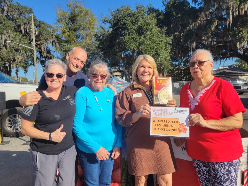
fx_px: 186
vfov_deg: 53.1
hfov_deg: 67.3
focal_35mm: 26
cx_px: 124
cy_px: 93
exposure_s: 1/2169
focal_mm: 5.4
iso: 40
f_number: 1.8
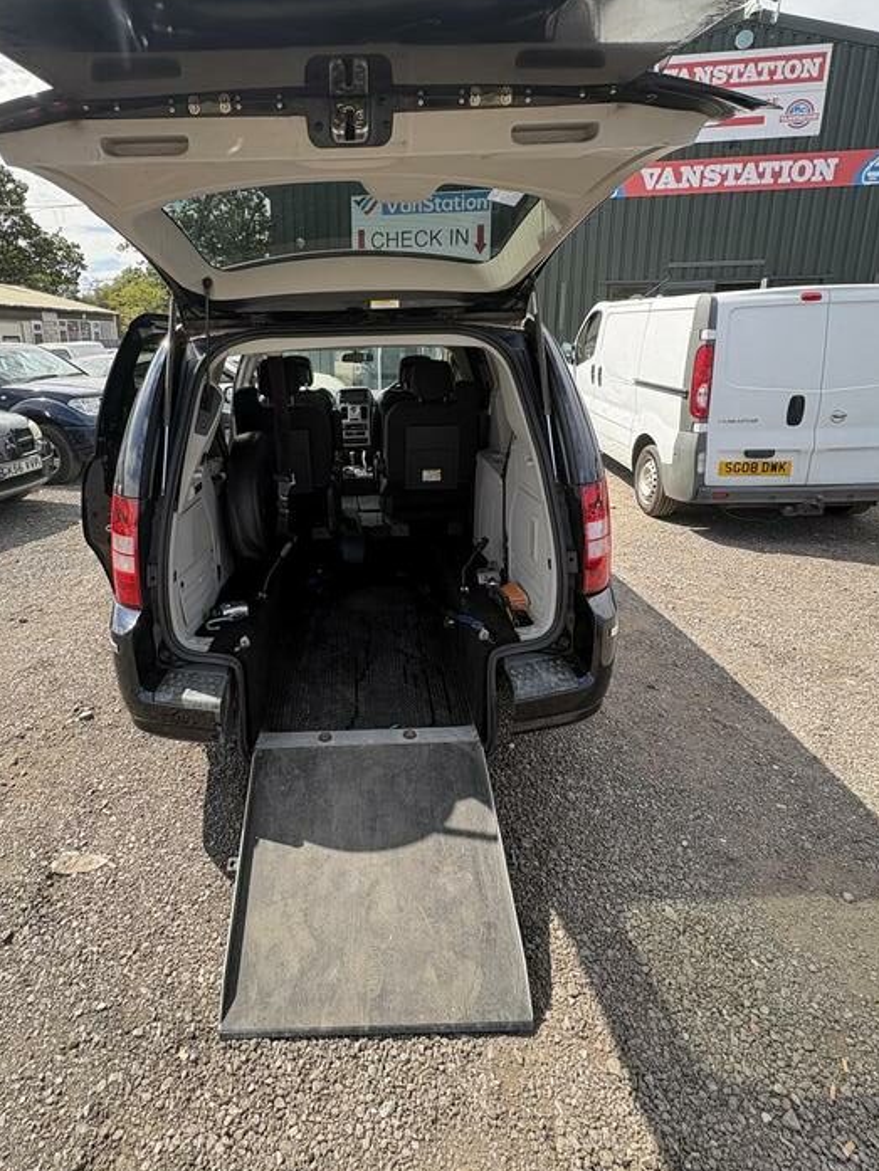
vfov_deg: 87.1
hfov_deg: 71.1
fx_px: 609
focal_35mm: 18
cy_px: 496
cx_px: 363
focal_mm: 2.22
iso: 50
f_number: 2.2
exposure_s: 1/320
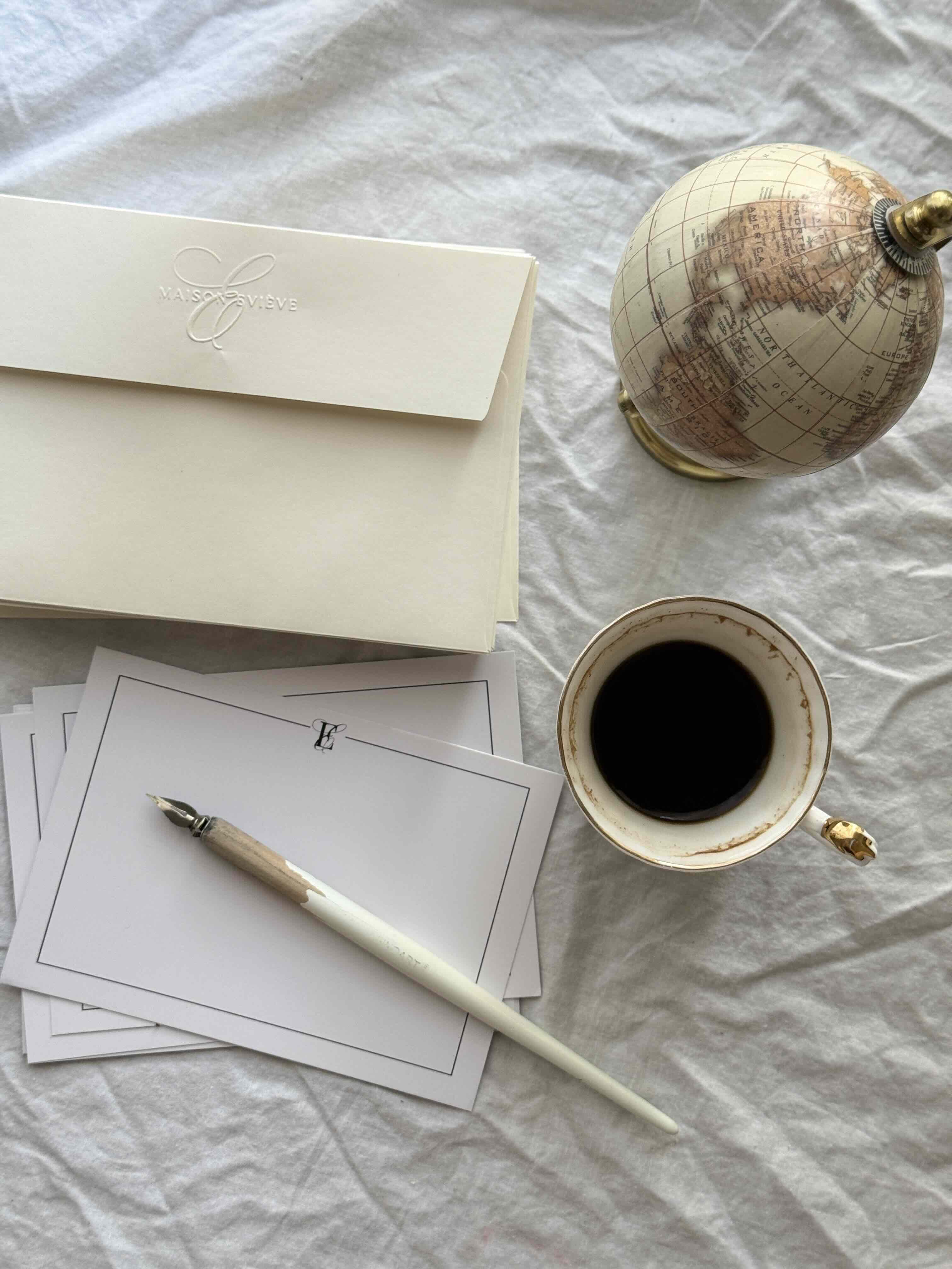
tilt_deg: -87.4
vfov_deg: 39.7
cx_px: 476
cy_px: 634
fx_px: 1760
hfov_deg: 30.3
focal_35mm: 48
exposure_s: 1/68
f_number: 1.78
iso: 100
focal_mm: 6.76
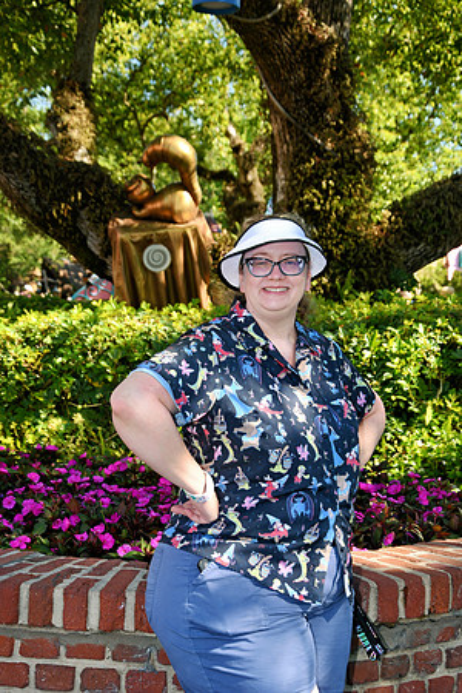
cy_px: 346
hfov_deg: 22.6
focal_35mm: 60
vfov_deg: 33.4
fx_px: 1155
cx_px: 231
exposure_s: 1/125
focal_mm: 40
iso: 100
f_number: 5.6
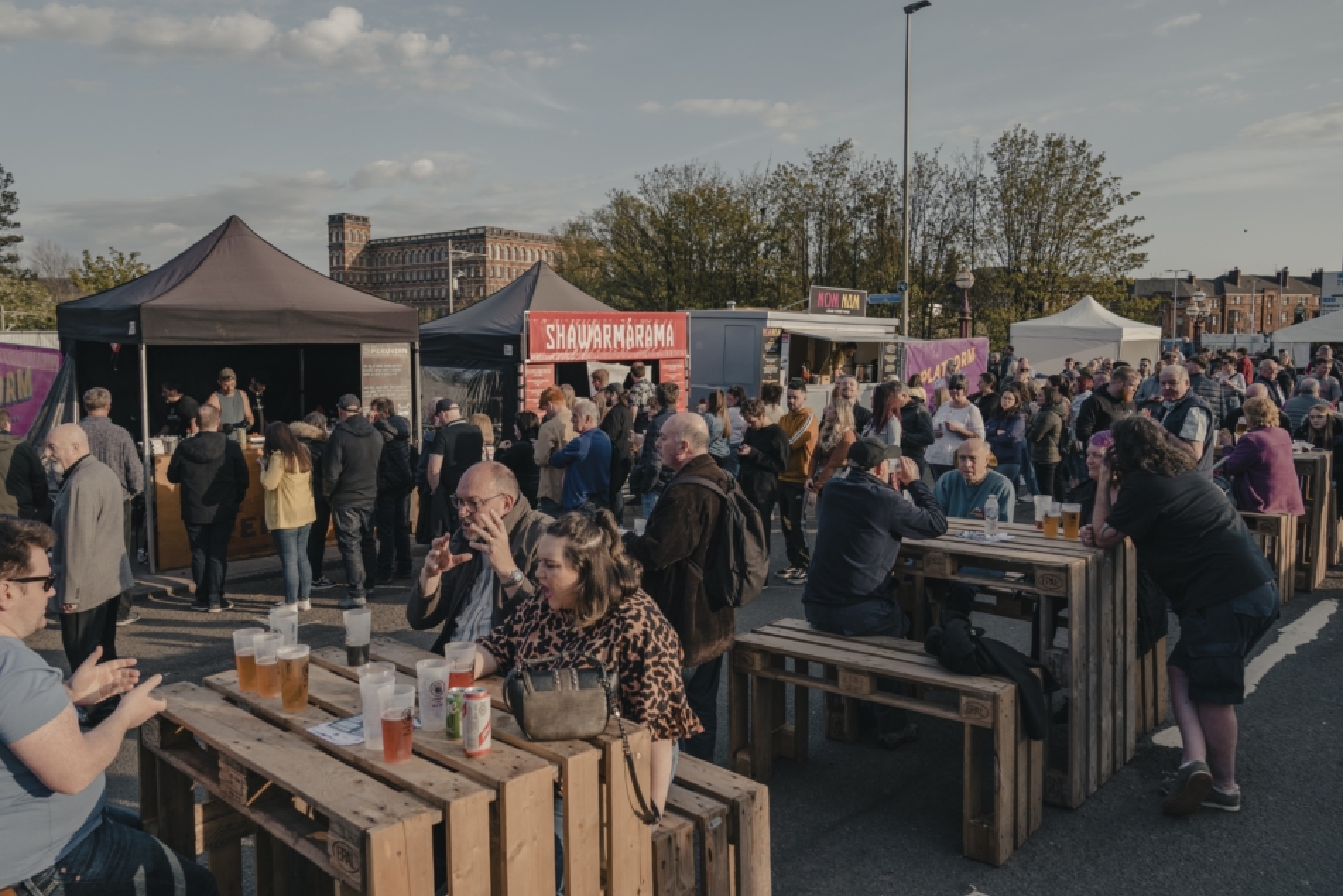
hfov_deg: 69.3
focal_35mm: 26
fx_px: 970
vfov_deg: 49.5
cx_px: 627
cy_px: 418
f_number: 4
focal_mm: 24
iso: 200
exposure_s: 1/1000
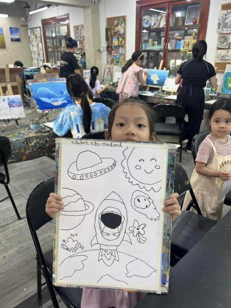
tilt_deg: -23.9
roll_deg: -0.9
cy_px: 154
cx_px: 116
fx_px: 231
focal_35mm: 26
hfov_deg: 53.1
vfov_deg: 67.3
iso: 80
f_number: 1.5
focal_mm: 5.7
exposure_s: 1/100
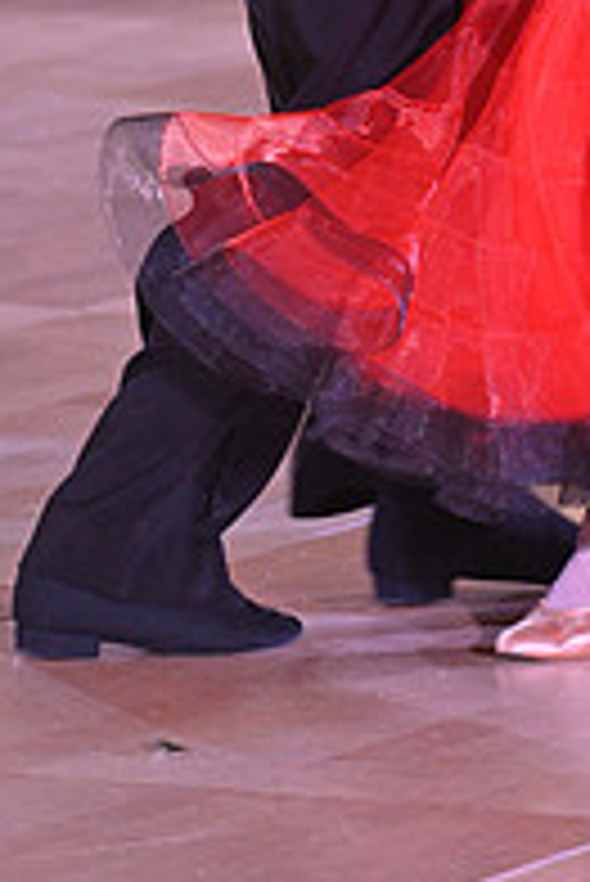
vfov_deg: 4.2
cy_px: -400
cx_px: 493
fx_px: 11975
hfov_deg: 2.8
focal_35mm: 488
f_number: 5
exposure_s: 1/320
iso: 3200
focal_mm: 165
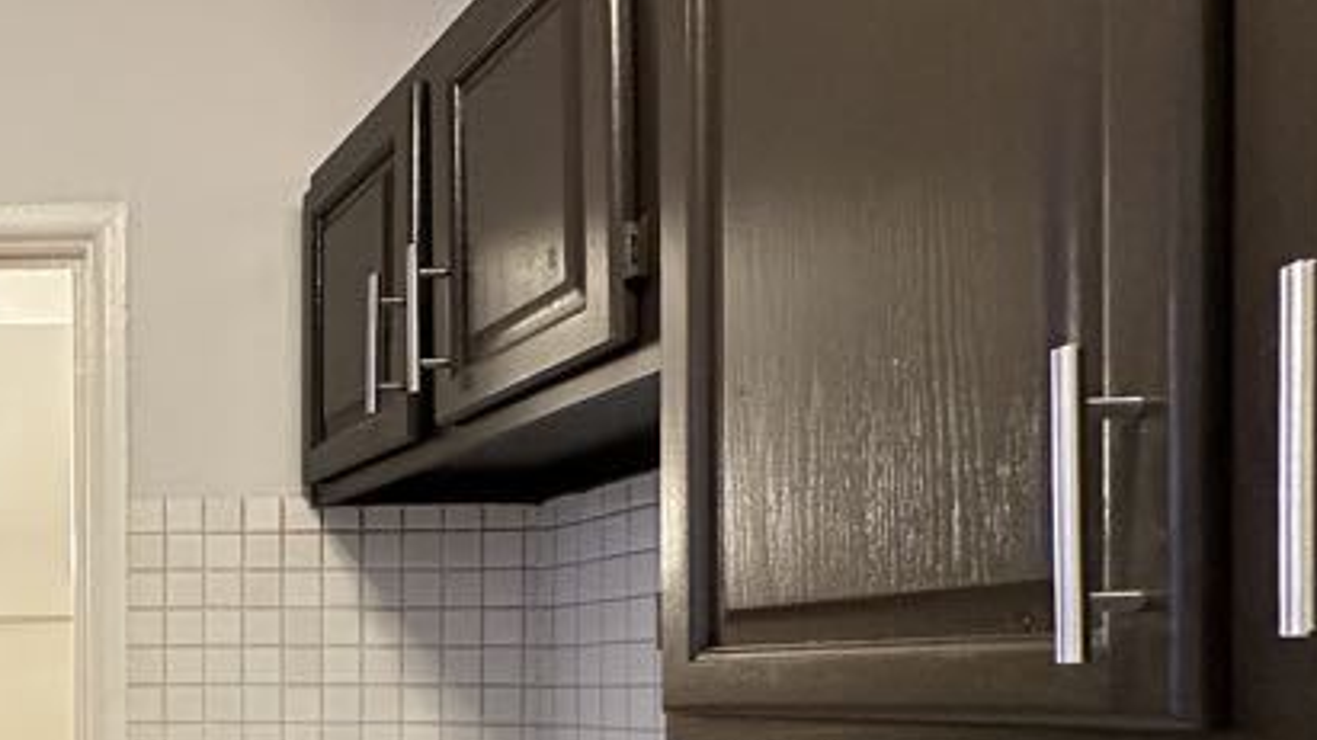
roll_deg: +0.0
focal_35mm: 38
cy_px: 714
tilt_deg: -0.2
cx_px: -285
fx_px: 1327
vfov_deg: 29.4
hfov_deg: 38.2
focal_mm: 2.22
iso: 500
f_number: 2.2
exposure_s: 1/60
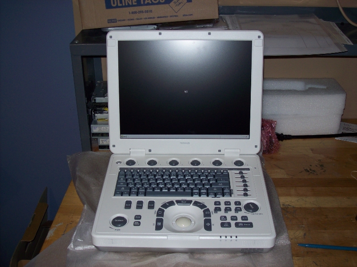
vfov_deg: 32.1
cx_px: 178
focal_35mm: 45
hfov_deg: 42.1
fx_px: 464
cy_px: 134
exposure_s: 1/73.6
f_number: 3
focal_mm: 7.6
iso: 80
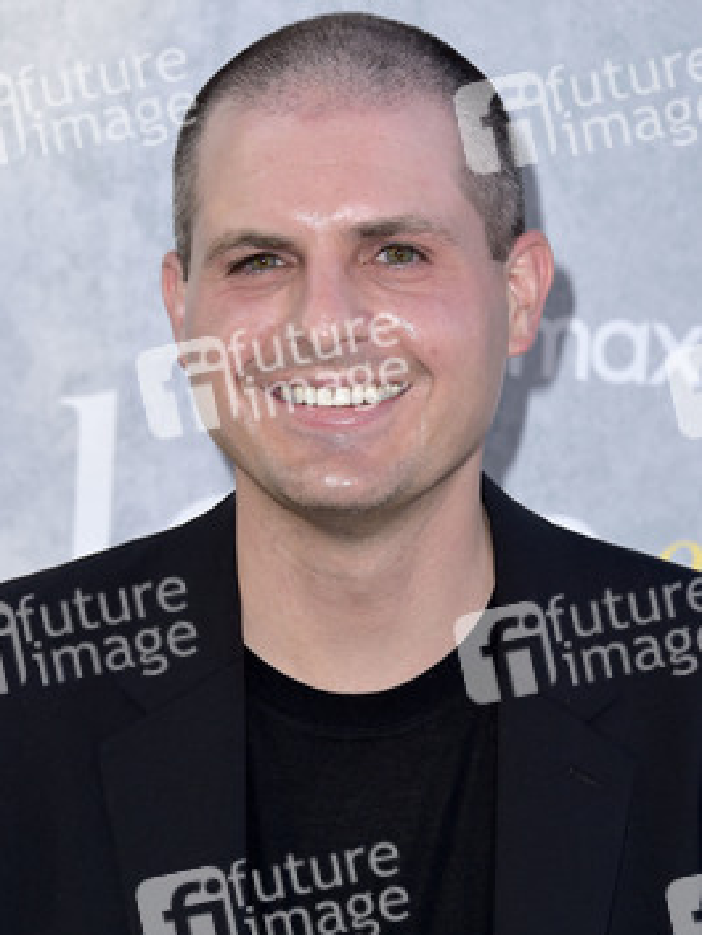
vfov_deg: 12.5
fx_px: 4270
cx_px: 351
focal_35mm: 158
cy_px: 509
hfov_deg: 9.4
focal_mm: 145
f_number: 6.3
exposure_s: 1/250
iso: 250
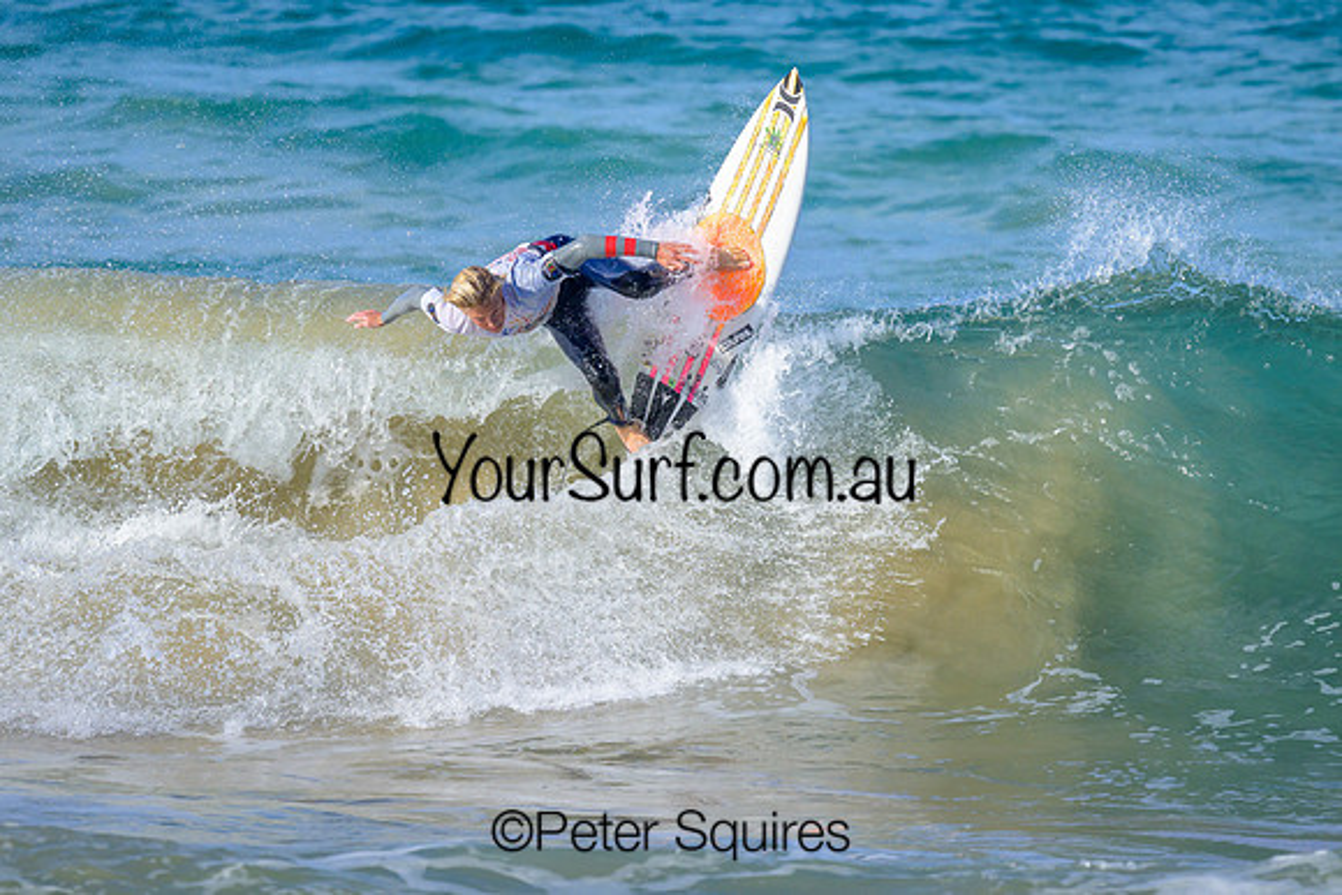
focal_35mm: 1098
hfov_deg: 1.9
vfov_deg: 1.3
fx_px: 40954
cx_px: 641
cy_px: 330
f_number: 6.3
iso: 400
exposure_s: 1/2000
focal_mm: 800
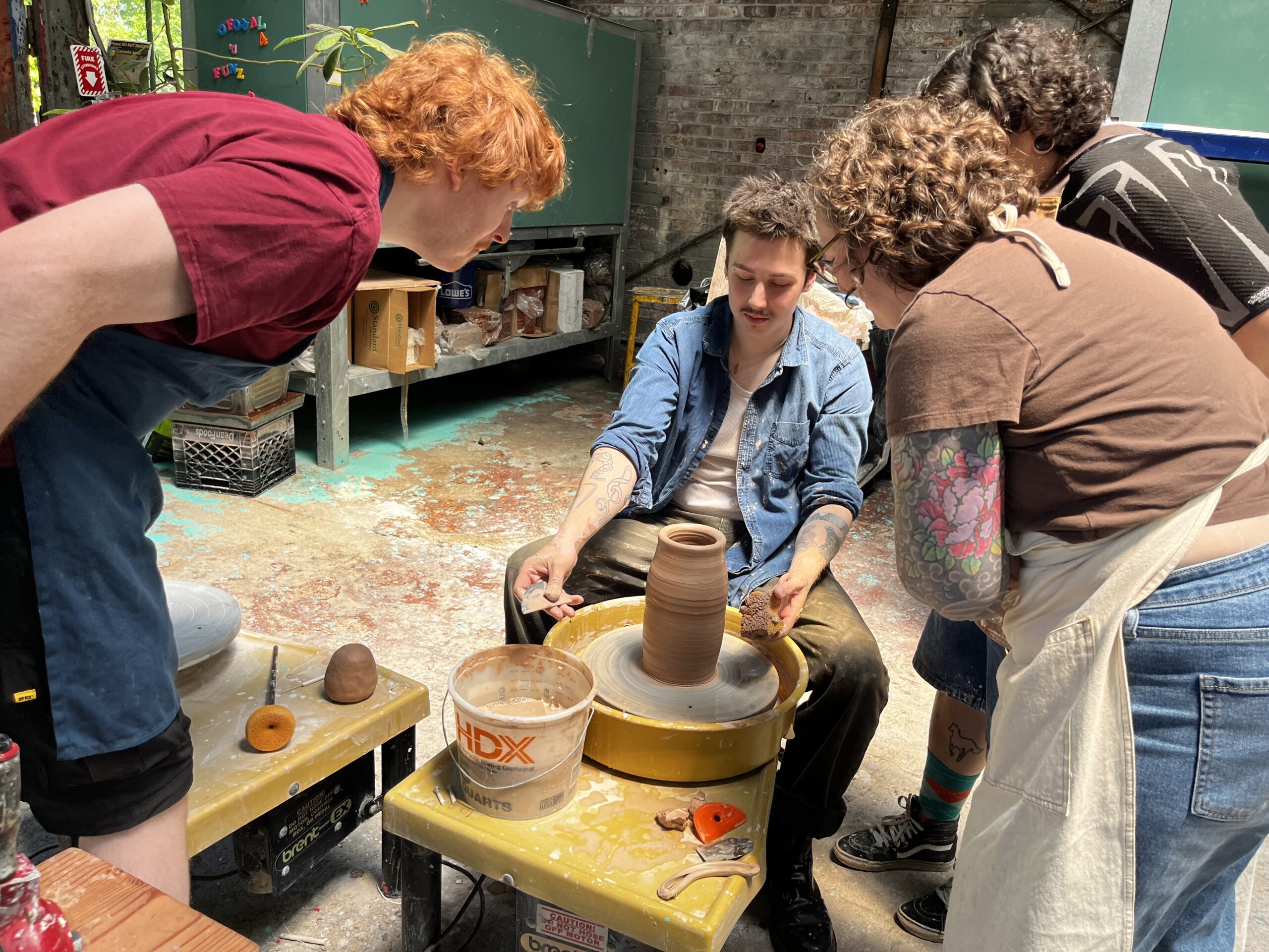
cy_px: 476
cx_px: 634
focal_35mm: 26
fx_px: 953
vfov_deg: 53.1
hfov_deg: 67.3
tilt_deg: -19.8
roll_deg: -5.4
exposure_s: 1/202
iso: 40
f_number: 1.6
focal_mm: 5.1
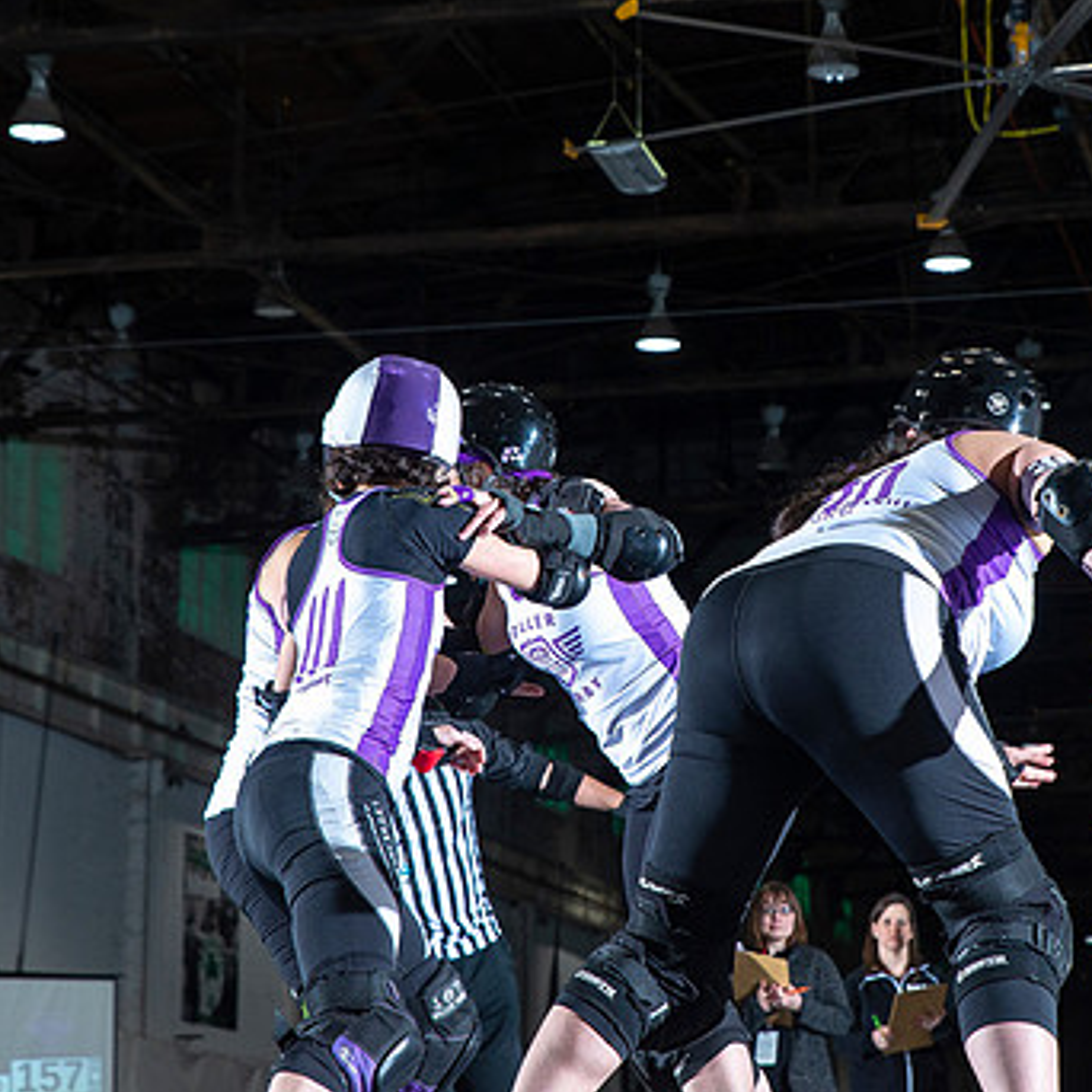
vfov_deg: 14.4
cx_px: 699
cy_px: 354
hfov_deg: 14.4
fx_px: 4319
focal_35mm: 121
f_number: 7.1
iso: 800
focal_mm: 70
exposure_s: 1/160
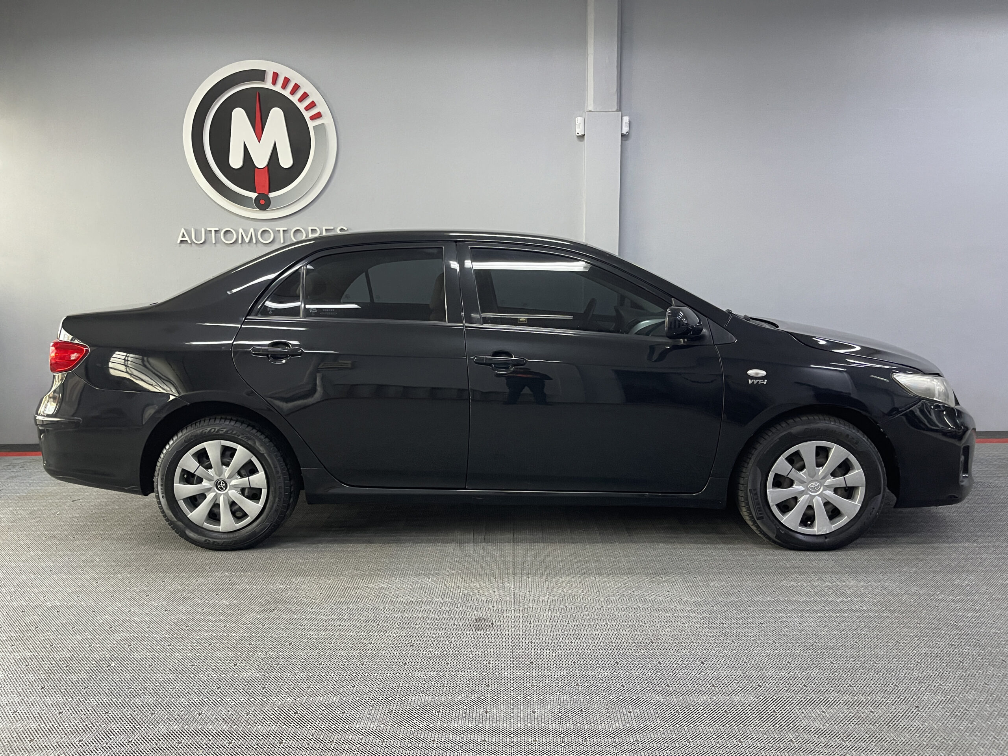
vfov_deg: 54.9
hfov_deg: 69.4
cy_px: 378
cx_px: 504
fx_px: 728
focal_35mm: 25
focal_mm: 5.1
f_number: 1.6
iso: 500
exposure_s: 1/60
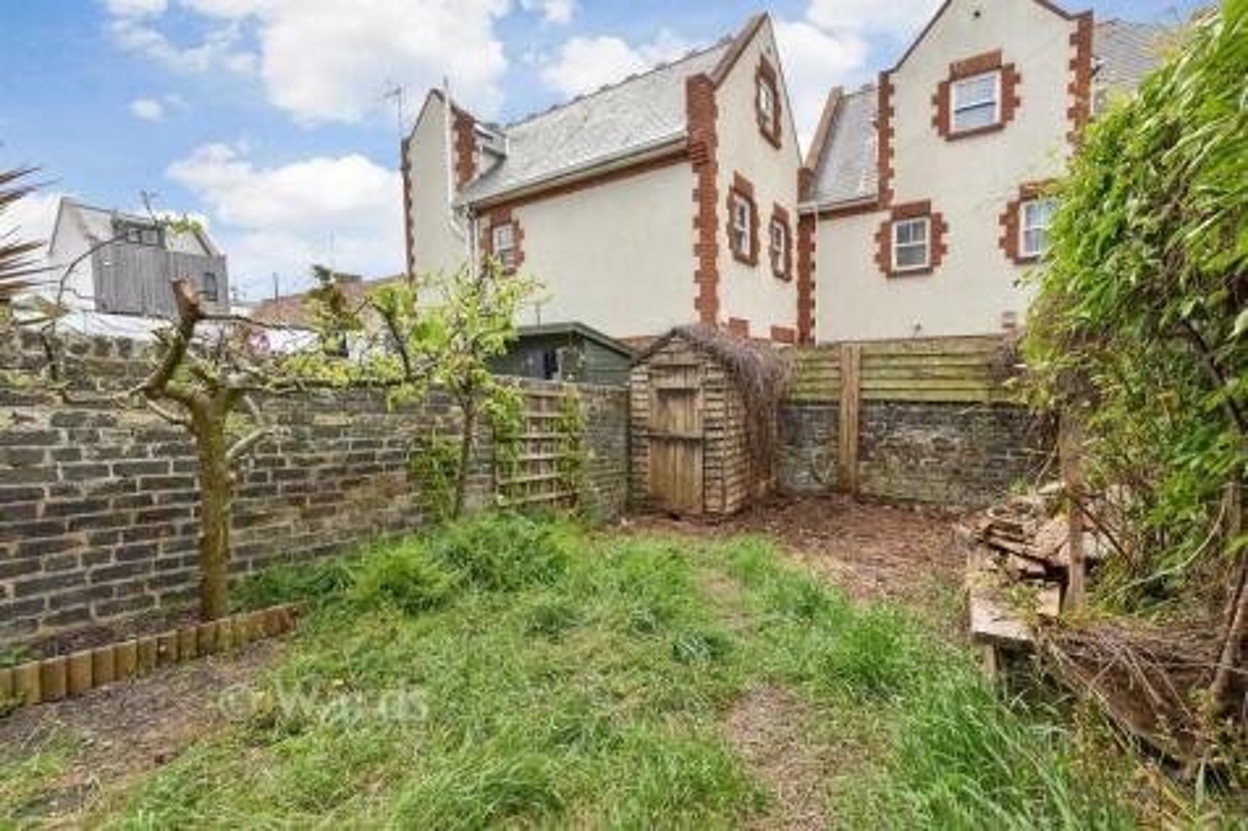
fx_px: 520
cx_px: 624
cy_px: 416
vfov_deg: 77.3
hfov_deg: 100.4
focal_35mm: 15
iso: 1000
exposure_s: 1/1000
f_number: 8
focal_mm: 10
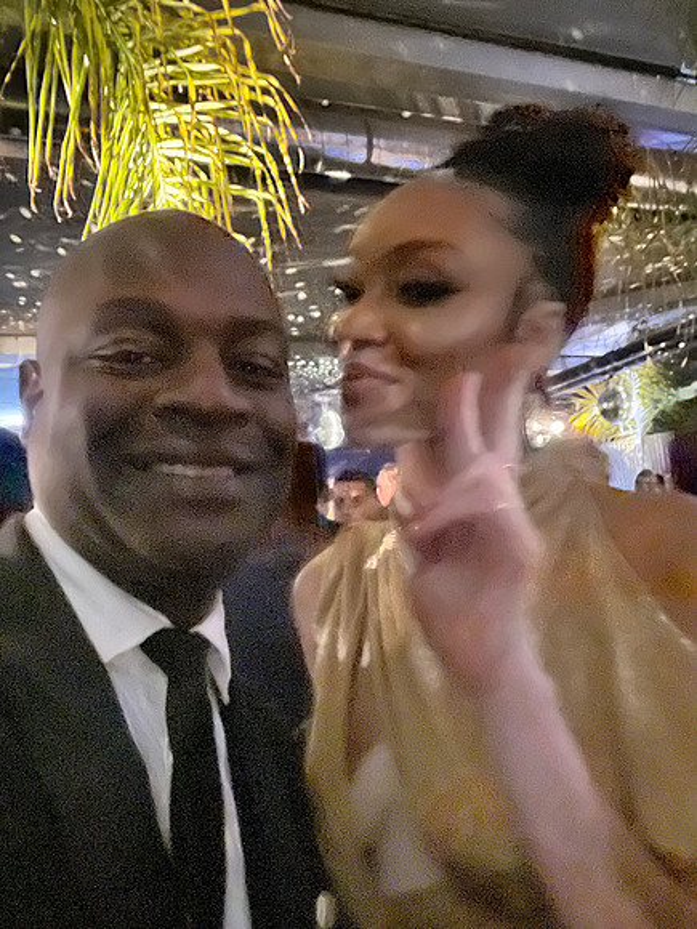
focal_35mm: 30
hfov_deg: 46.8
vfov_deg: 60.0
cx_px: 348
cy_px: 464
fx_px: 805
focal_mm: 2.71
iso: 4000
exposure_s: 1/7
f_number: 2.2
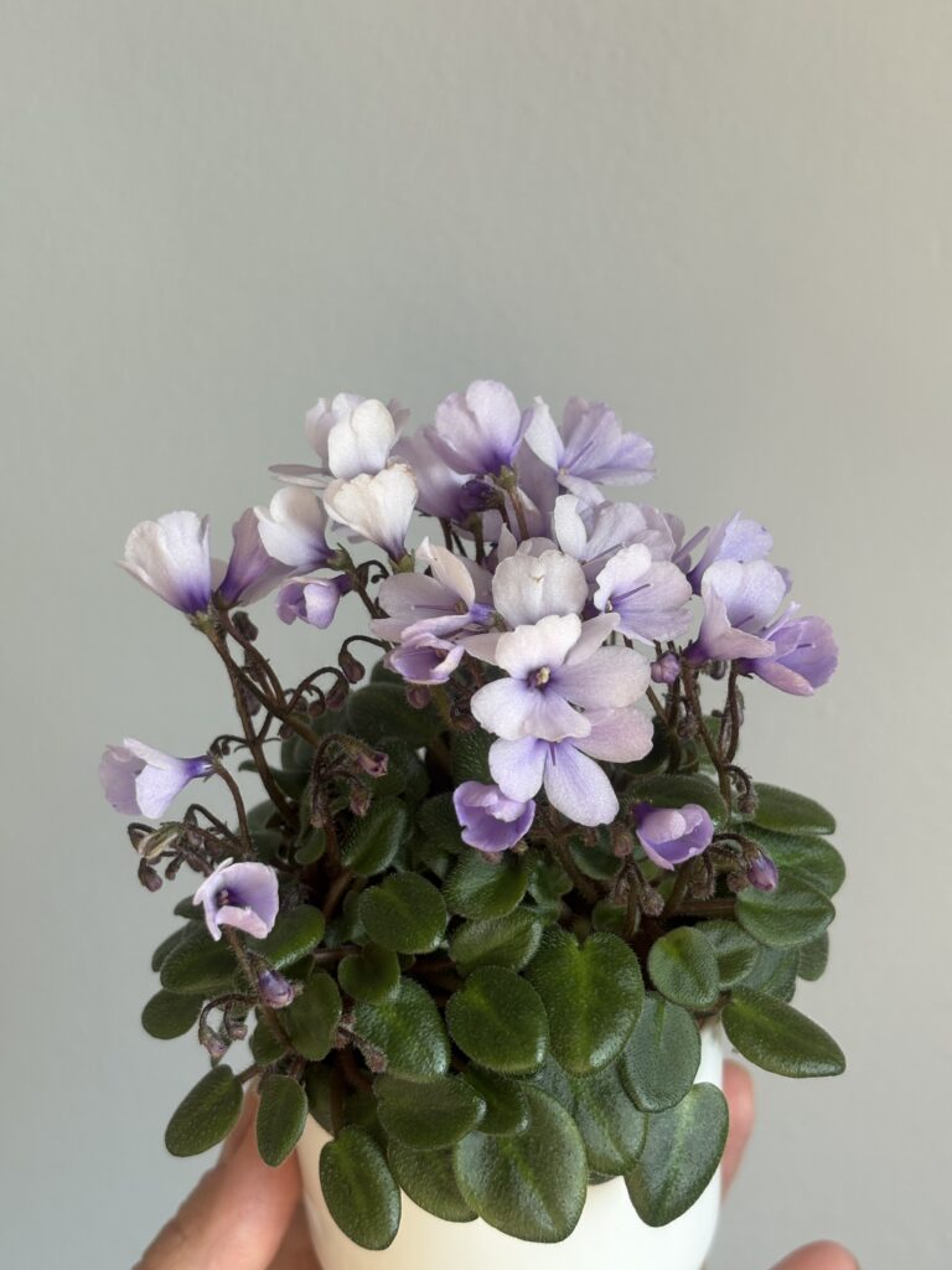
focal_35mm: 52
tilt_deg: -29.1
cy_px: 635
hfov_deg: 28.0
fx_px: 1907
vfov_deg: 36.8
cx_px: 476
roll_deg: -1.0
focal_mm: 5.96
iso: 32
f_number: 1.6
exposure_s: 1/121
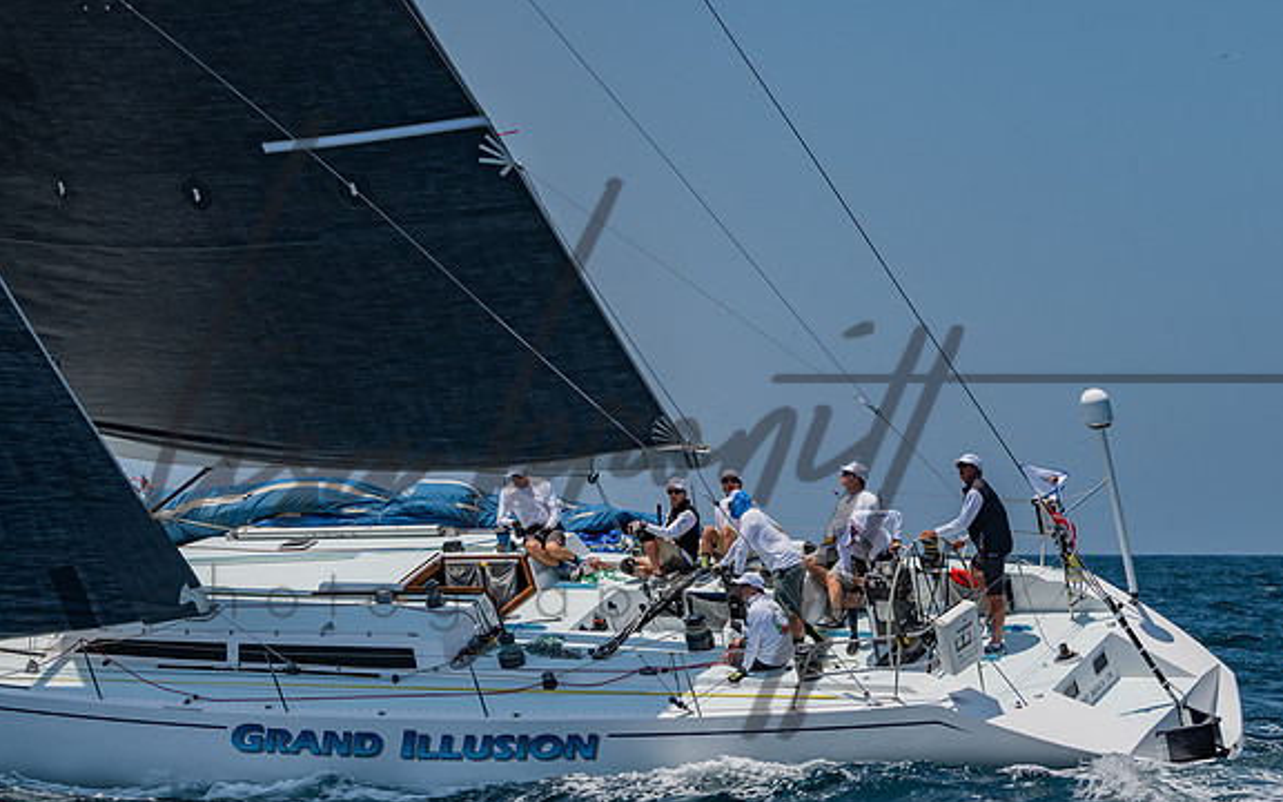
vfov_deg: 7.5
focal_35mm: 175
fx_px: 6119
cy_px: 407
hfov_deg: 12.0
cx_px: 697
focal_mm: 125
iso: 320
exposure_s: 1/2000
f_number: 5.6
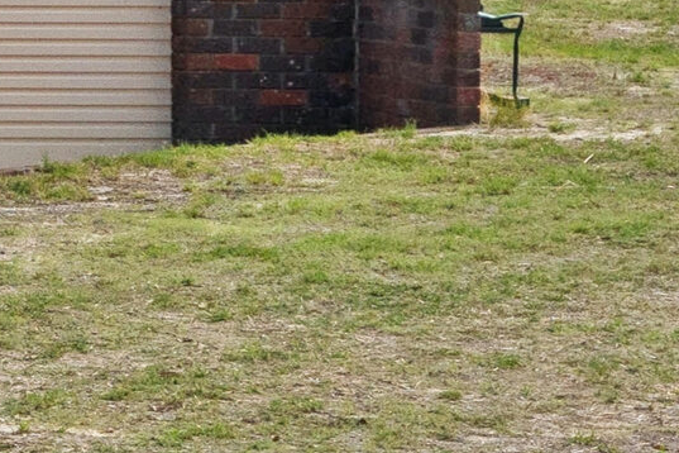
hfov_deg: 7.8
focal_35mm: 231
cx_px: -1273
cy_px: -755
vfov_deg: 5.7
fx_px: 4357
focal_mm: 31
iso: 640
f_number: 7.1
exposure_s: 1/2500
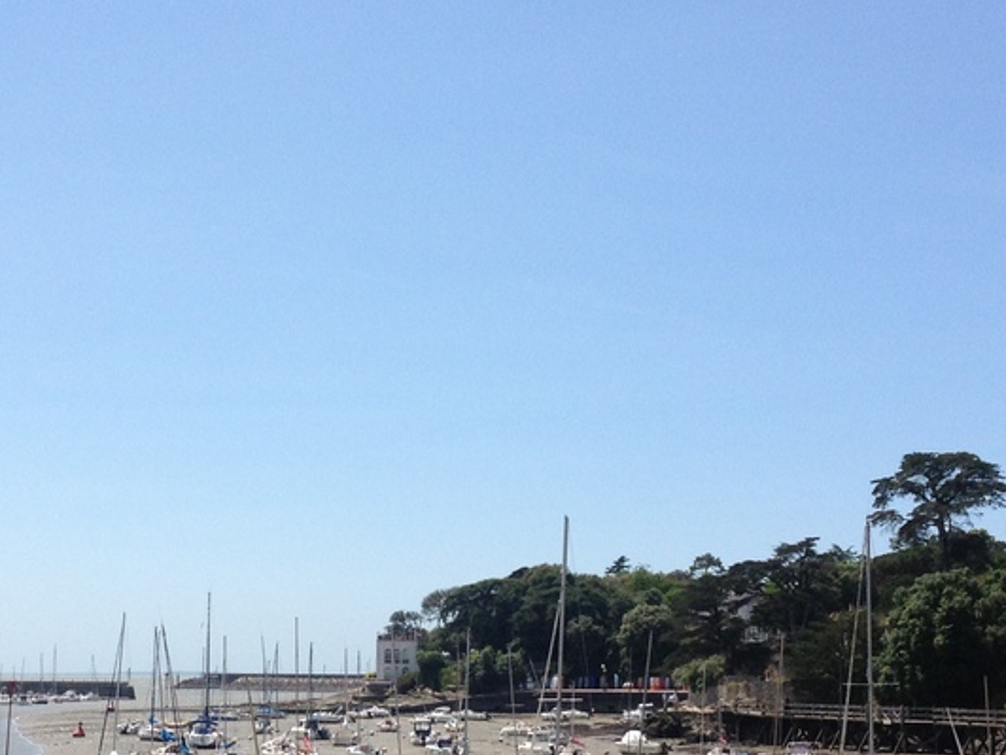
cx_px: 371
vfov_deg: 18.5
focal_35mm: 79
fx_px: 2296
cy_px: 579
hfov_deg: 24.6
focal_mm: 4.28
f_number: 2.4
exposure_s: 1/2304
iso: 50
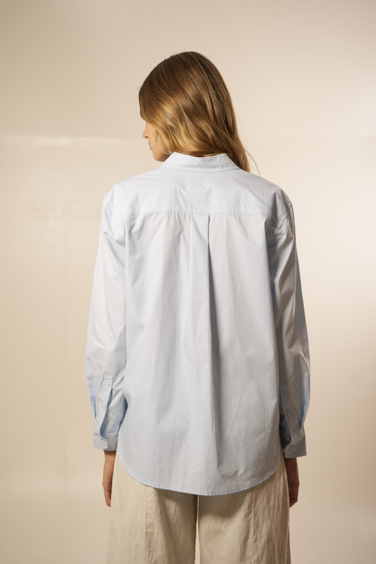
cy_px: 282
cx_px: 188
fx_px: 783
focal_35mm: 50
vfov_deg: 39.6
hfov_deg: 27.0
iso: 1000
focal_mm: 50
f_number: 4
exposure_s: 1/125
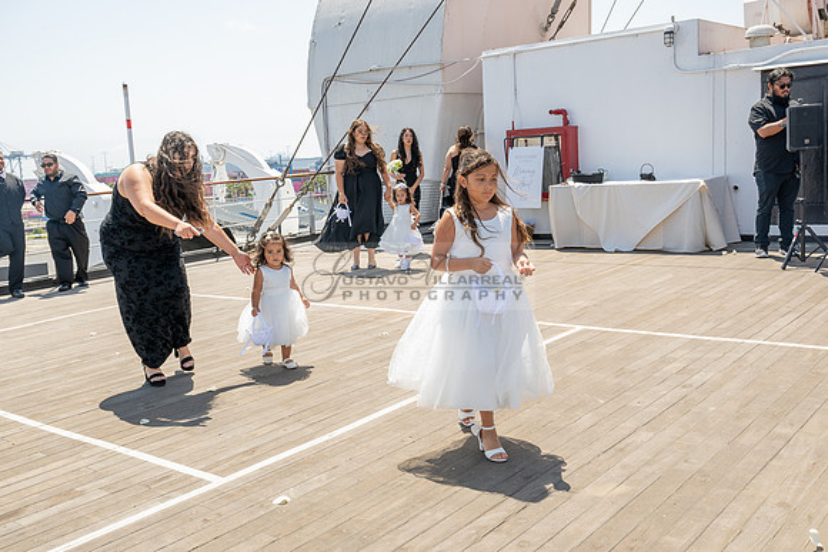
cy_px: 276
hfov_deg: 53.1
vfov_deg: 36.9
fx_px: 828
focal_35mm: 36
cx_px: 414
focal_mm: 36
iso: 200
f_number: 9
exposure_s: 1/200
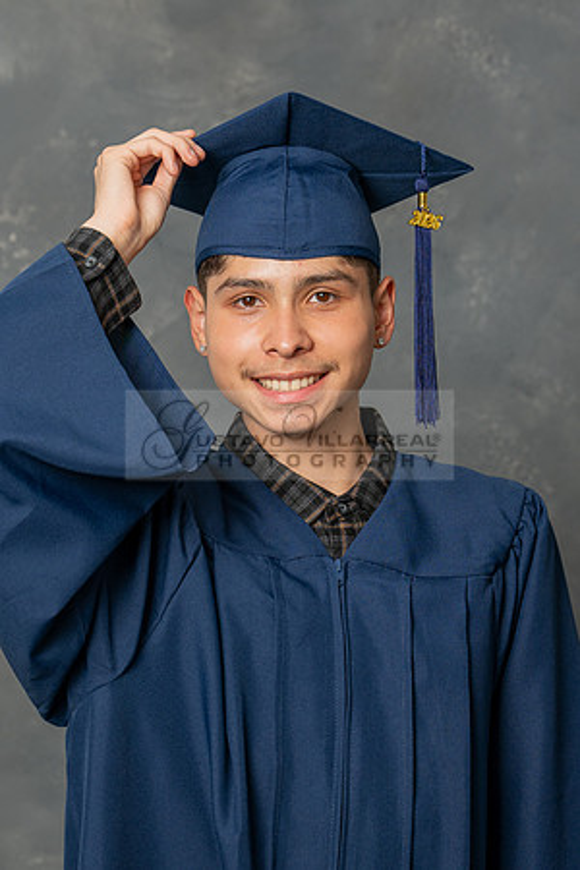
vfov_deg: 15.7
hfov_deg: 10.5
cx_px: 298
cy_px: 510
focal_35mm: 131
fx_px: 3154
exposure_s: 1/200
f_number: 4.5
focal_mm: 70
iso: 200
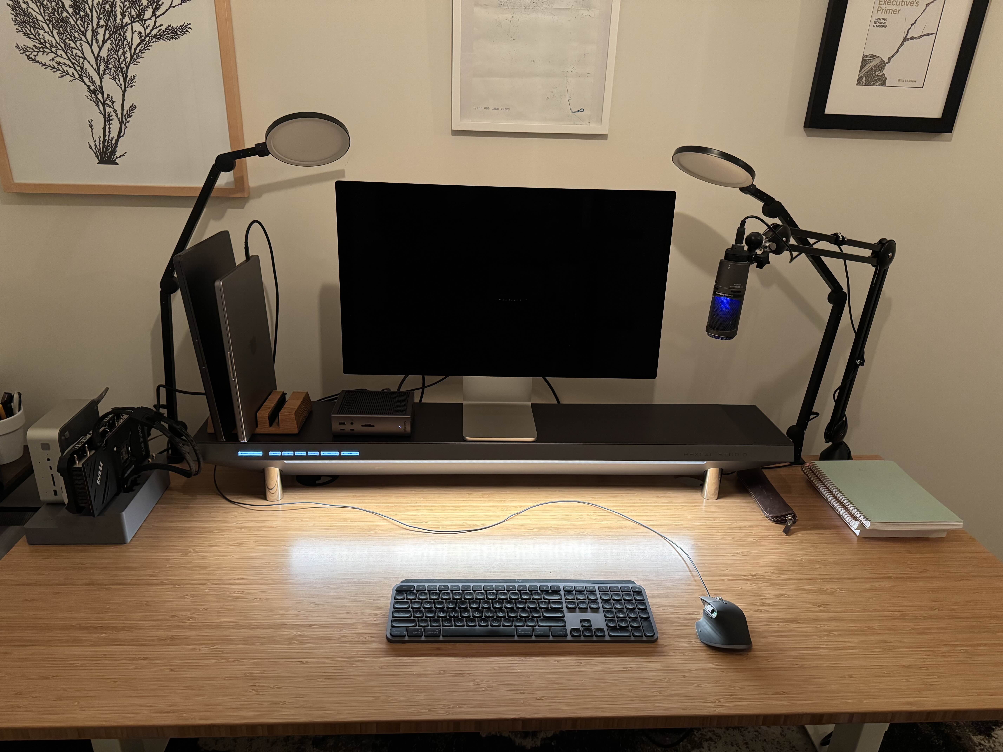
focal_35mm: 24
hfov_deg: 71.6
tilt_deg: -22.4
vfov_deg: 56.8
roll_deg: -1.9
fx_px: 695
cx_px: 502
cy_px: 376
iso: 800
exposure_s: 1/60
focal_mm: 6.76
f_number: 1.78
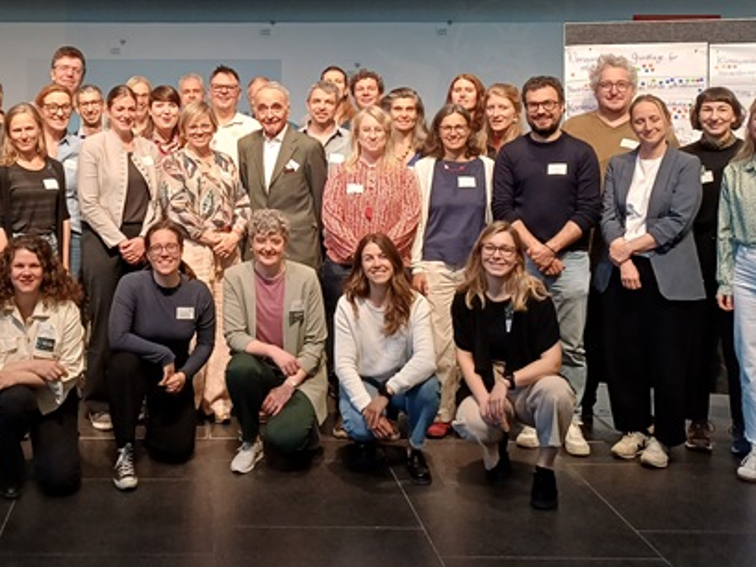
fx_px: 1070
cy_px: 82
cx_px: 183
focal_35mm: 49
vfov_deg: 28.8
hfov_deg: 37.9
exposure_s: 1/50
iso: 125
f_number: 1.8
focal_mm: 4.65
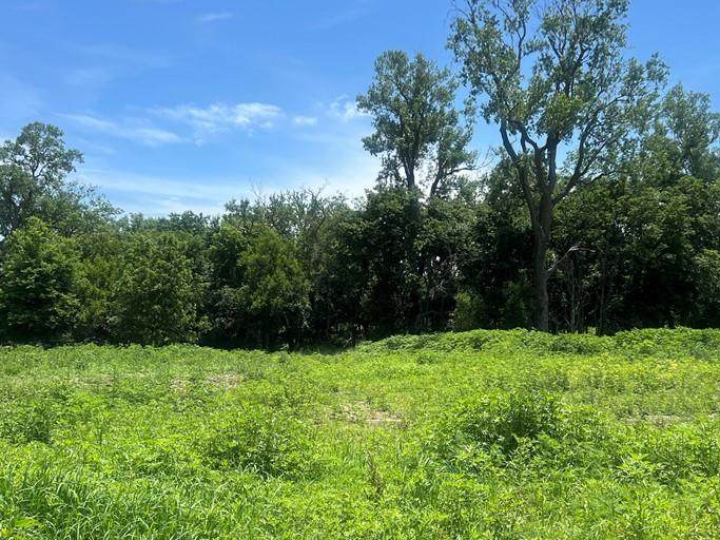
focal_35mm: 39
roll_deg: -1.0
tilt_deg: +2.0
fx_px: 811
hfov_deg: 47.8
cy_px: 286
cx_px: 405
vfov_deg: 36.8
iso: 50
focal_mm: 5.7
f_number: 1.5
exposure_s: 1/3831
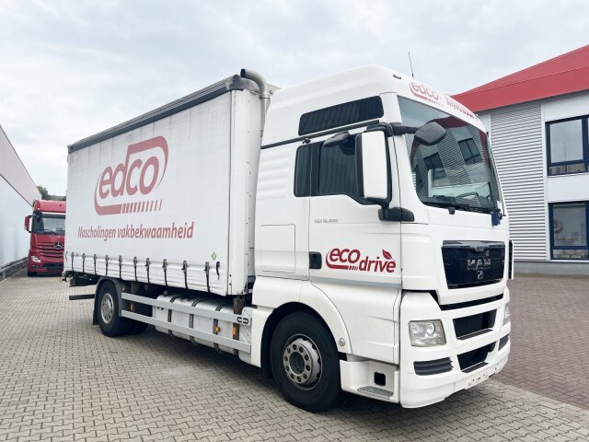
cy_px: 221
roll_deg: +0.5
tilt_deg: +3.3
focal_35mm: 26
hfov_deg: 67.3
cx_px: 294
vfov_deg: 53.1
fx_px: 442
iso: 50
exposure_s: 1/1159
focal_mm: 5.7
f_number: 1.5
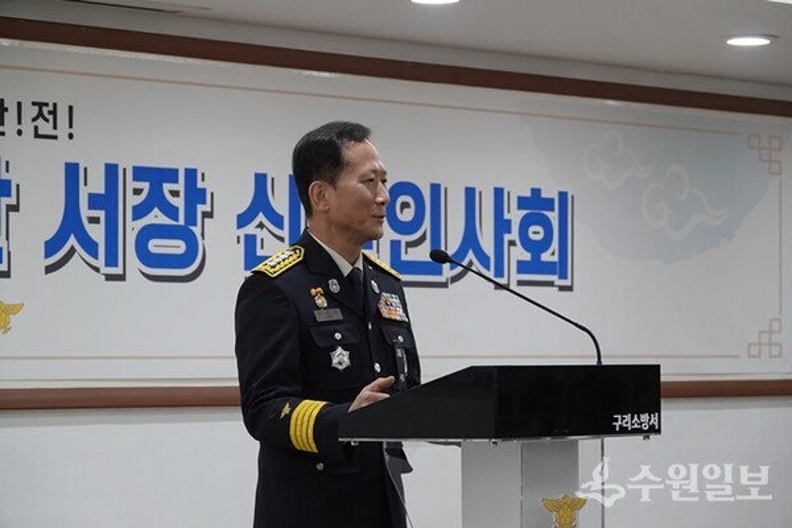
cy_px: 264
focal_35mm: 144
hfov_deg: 14.3
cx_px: 396
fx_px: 3168
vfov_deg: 9.5
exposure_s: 1/80
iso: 800
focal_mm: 52.82
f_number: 4
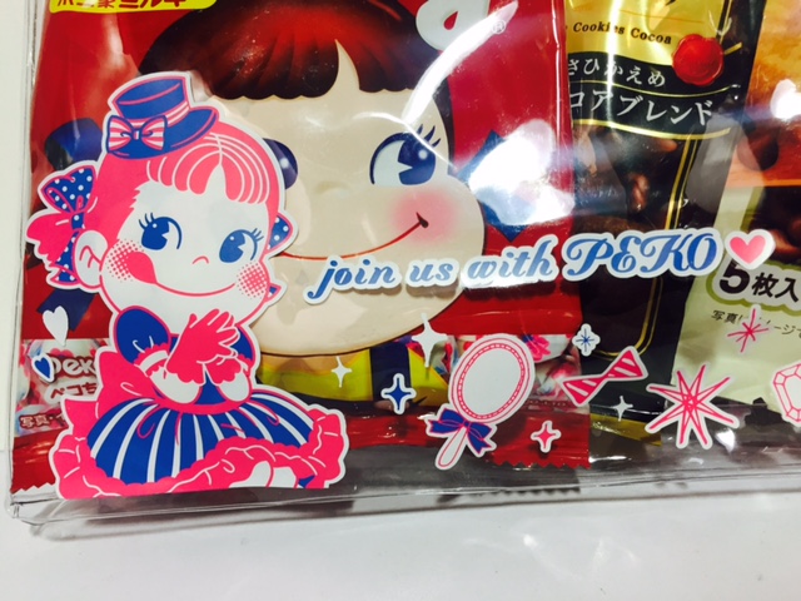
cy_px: 300
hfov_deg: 61.7
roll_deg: +3.3
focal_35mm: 29
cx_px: 400
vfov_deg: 48.2
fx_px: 671
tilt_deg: -14.1
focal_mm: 4.15
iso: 100
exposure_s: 1/33
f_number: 2.2
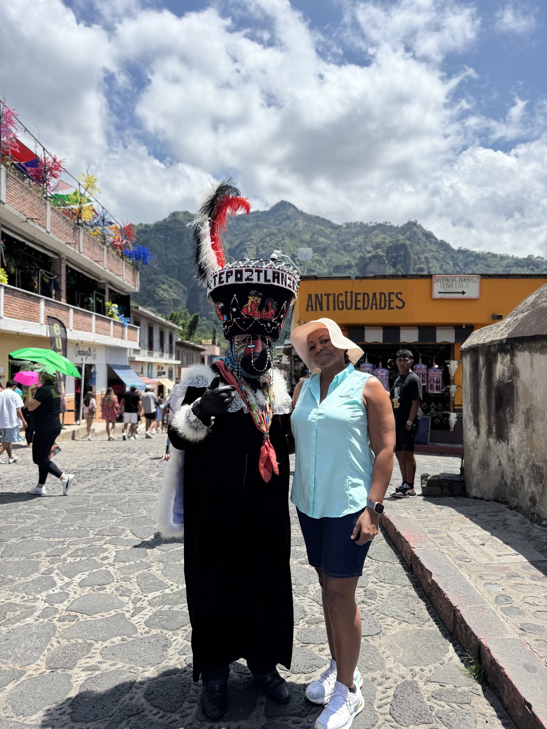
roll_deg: +0.9
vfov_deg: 71.6
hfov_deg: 56.8
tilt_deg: -1.2
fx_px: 506
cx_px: 274
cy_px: 364
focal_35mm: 24
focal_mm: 6.76
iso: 80
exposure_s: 1/5348
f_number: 1.78
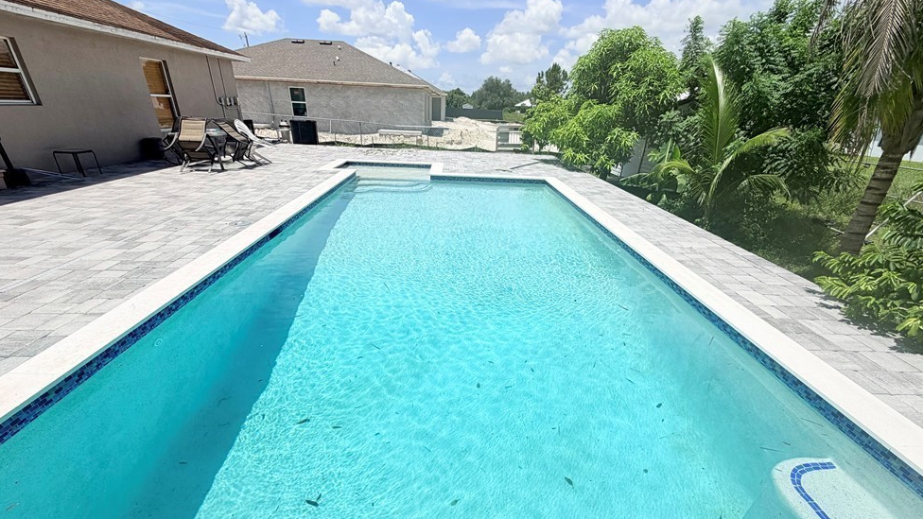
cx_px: 464
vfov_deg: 66.5
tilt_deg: -27.9
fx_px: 392
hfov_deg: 99.4
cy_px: 310
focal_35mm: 16
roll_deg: -2.0
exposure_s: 1/2024
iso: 20
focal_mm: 2.22
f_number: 2.2
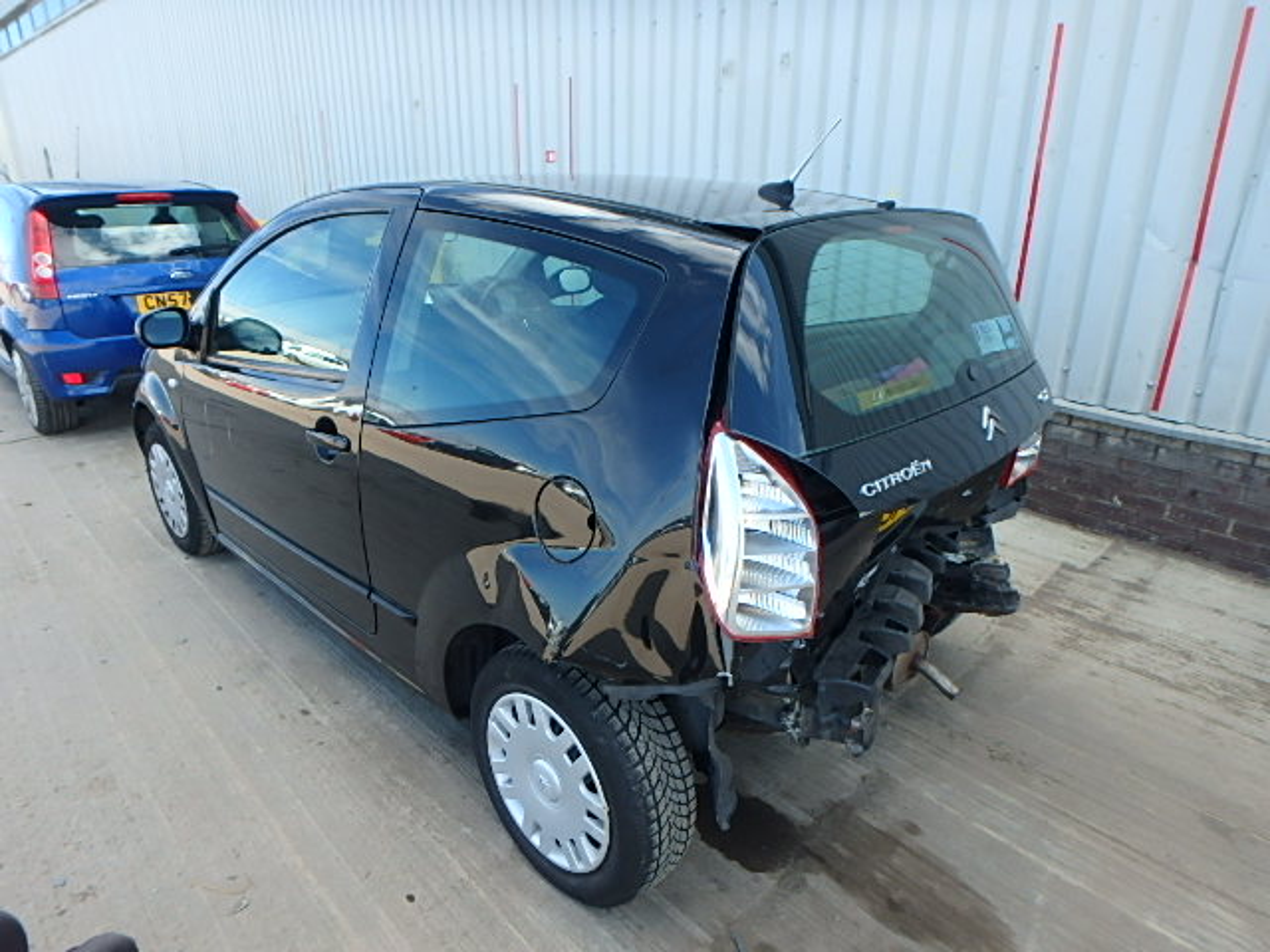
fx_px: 770
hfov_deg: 79.0
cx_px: 635
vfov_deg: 63.4
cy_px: 476
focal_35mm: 21
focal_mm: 3.7
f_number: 3.5
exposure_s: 1/200
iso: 125
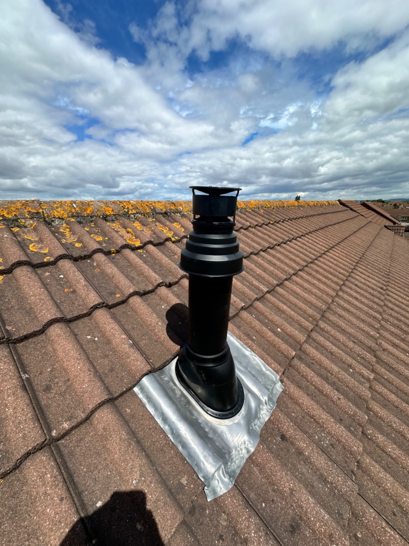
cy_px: 273
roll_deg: +1.3
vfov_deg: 102.1
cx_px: 204
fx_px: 221
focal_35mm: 14
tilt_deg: -17.5
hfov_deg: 85.7
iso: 50
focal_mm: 2.22
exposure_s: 1/2132
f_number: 2.2
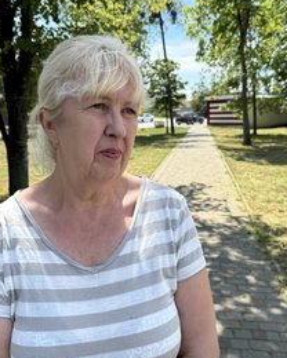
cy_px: 189
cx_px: 156
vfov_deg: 50.3
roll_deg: +0.5
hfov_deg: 41.1
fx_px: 382
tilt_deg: -11.5
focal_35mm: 36
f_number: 1.78
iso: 80
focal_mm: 6.76
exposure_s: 1/1112
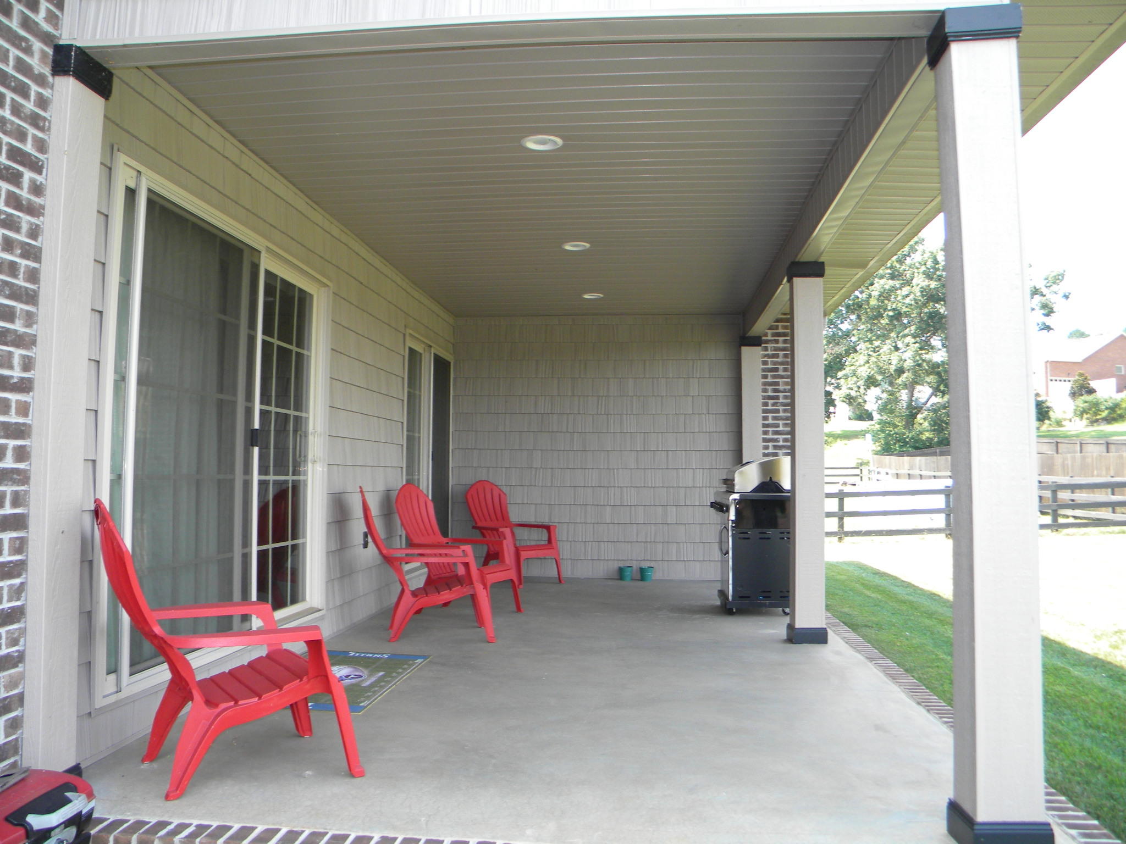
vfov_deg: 49.7
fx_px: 911
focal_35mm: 28
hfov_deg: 63.4
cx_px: 563
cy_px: 422
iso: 110
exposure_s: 1/133
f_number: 3.5
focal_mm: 5
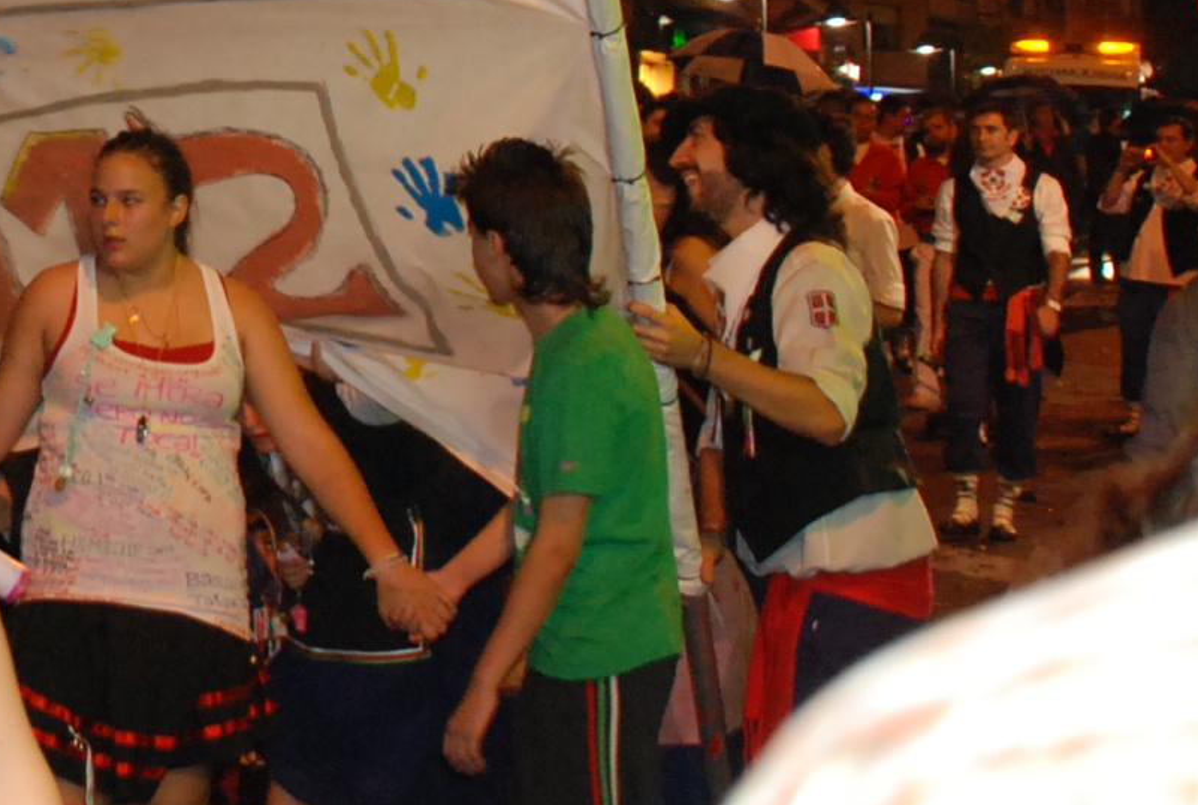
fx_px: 4703
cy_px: -192
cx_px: -411
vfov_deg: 9.6
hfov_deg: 13.9
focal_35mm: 141
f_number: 4
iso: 800
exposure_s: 1/30
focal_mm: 26
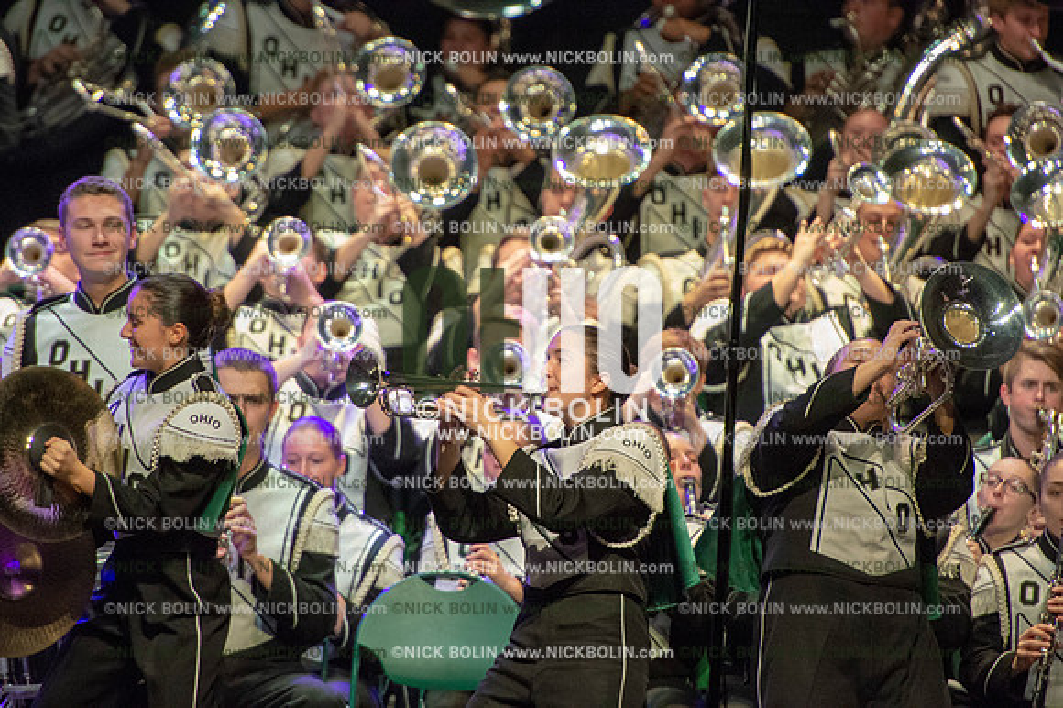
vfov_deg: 3.4
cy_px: 354
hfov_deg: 5.2
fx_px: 11804
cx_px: 532
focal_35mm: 400
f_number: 5.6
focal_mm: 400
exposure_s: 1/320
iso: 8000
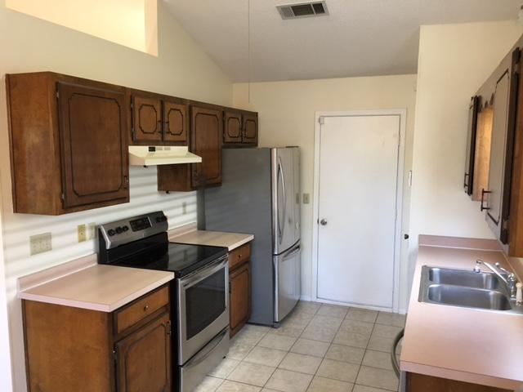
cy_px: 196
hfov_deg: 61.7
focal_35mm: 29
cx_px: 262
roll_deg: -0.7
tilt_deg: -7.2
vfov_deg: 48.2
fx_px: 438
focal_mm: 4.15
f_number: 2.2
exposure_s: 1/30
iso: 100
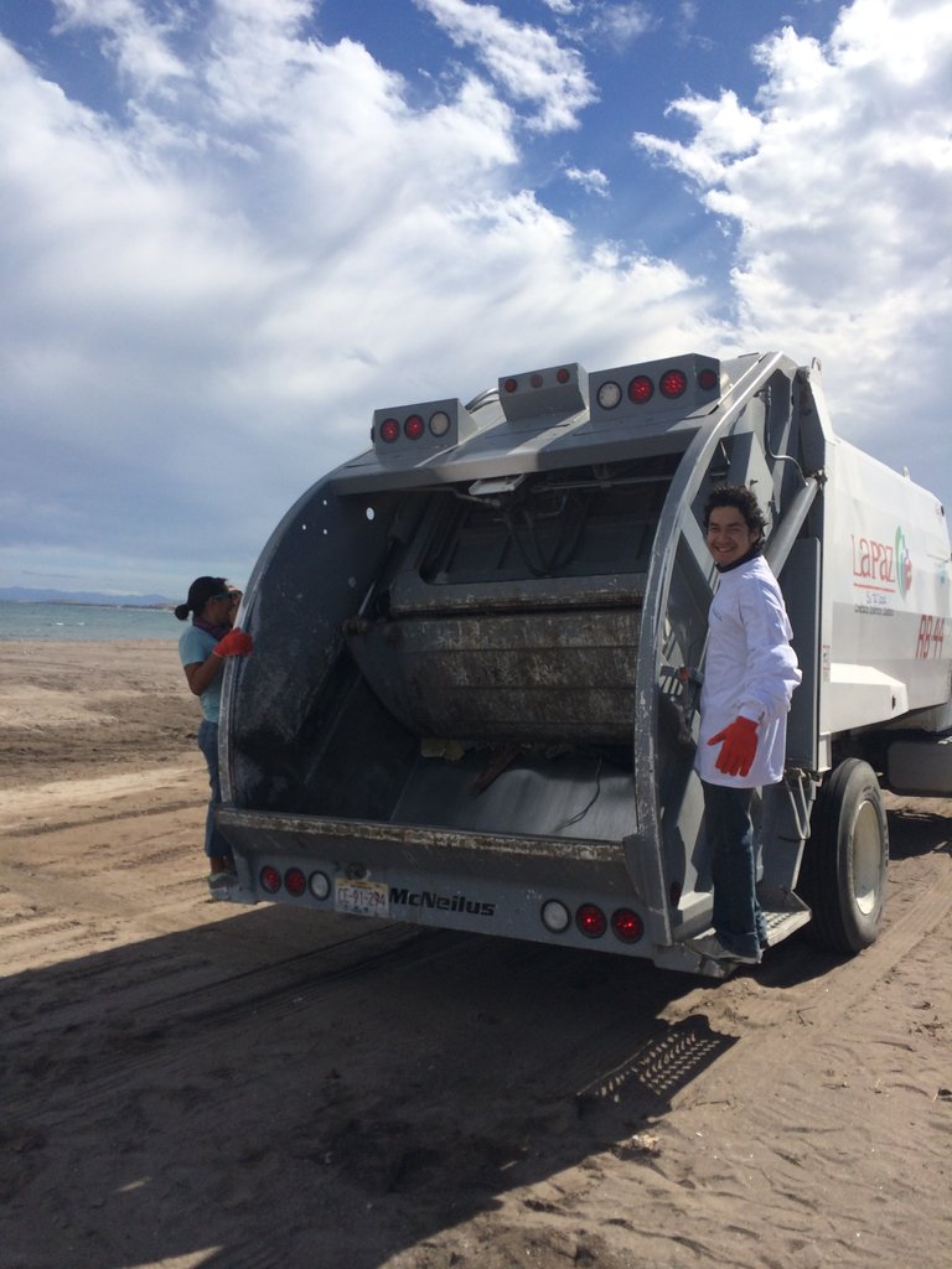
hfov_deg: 46.8
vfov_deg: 60.0
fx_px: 1100
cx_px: 476
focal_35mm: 30
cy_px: 634
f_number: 2.2
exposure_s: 1/4115
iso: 40
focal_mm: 4.12
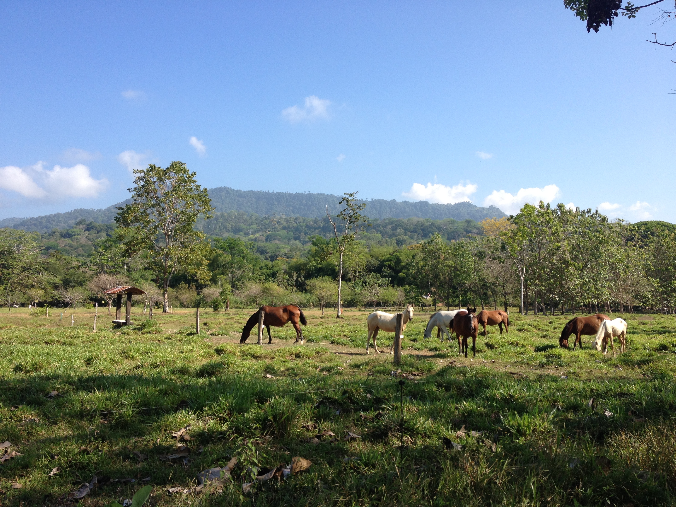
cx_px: 338
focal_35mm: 35
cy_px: 254
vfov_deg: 40.7
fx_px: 683
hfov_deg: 52.6
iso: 50
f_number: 2.4
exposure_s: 1/935
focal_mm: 4.28
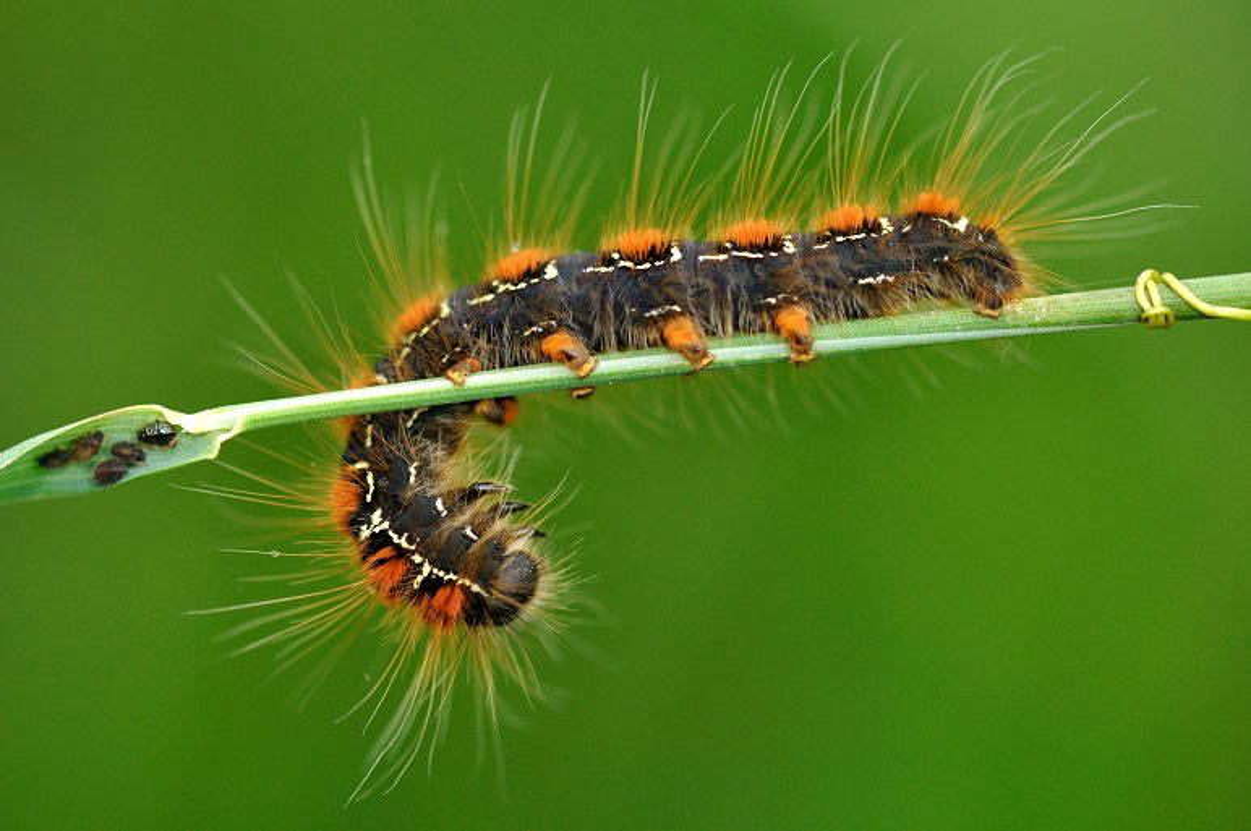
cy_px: 416
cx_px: 626
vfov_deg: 8.7
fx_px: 5467
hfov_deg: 13.1
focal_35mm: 158
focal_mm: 105
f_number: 5
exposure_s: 1/60
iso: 400
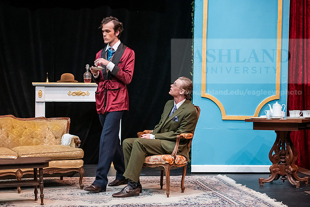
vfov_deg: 17.1
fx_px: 689
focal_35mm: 80
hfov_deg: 25.4
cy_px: 104
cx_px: 155
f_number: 3.2
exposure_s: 1/200
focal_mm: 80
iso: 3200
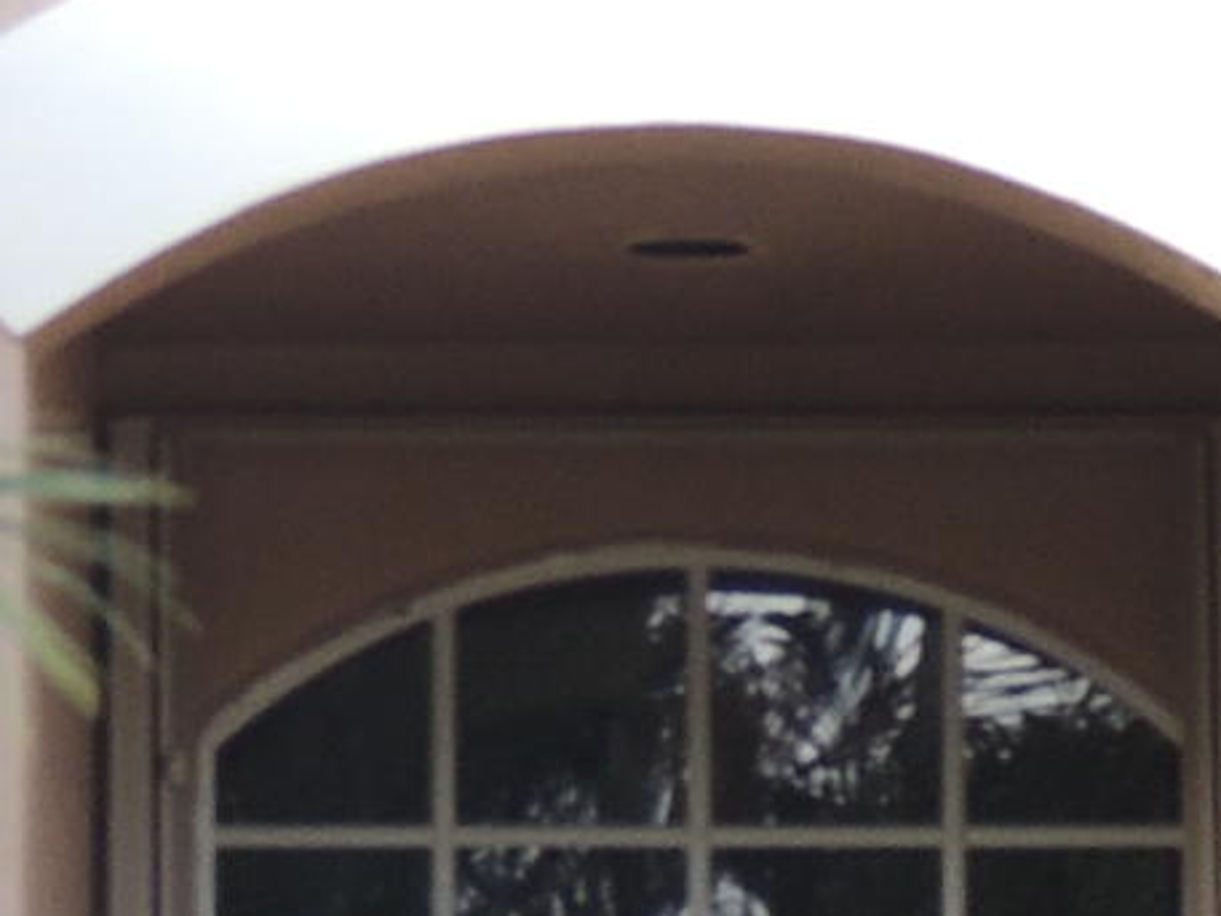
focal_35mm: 328
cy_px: 1477
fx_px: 11572
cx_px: 1144
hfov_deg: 6.0
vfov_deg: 4.5
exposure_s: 1/50
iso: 100
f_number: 4
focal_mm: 8.9
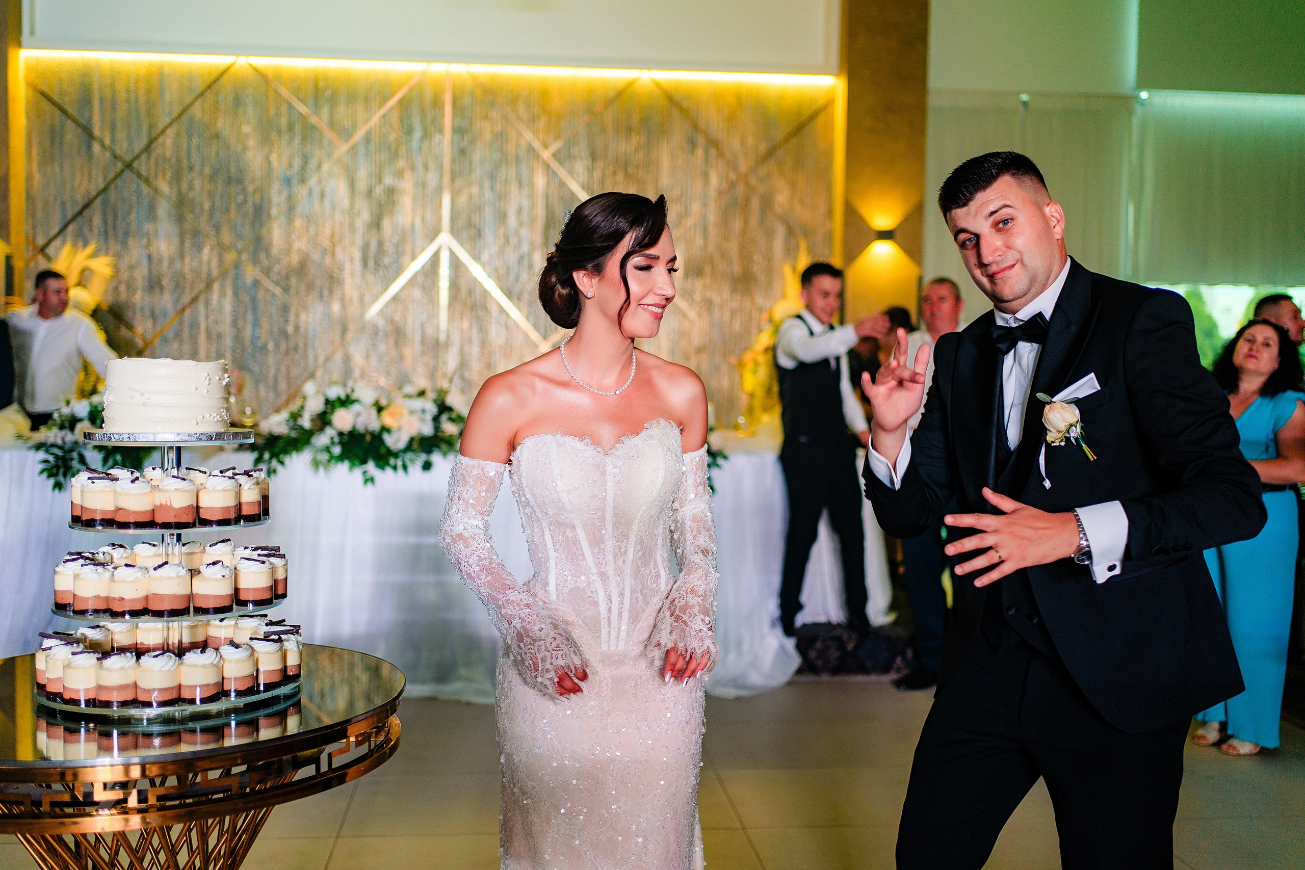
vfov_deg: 37.9
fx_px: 1269
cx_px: 652
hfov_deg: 54.4
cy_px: 435
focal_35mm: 35
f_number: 1.8
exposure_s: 1/200
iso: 400
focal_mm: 35
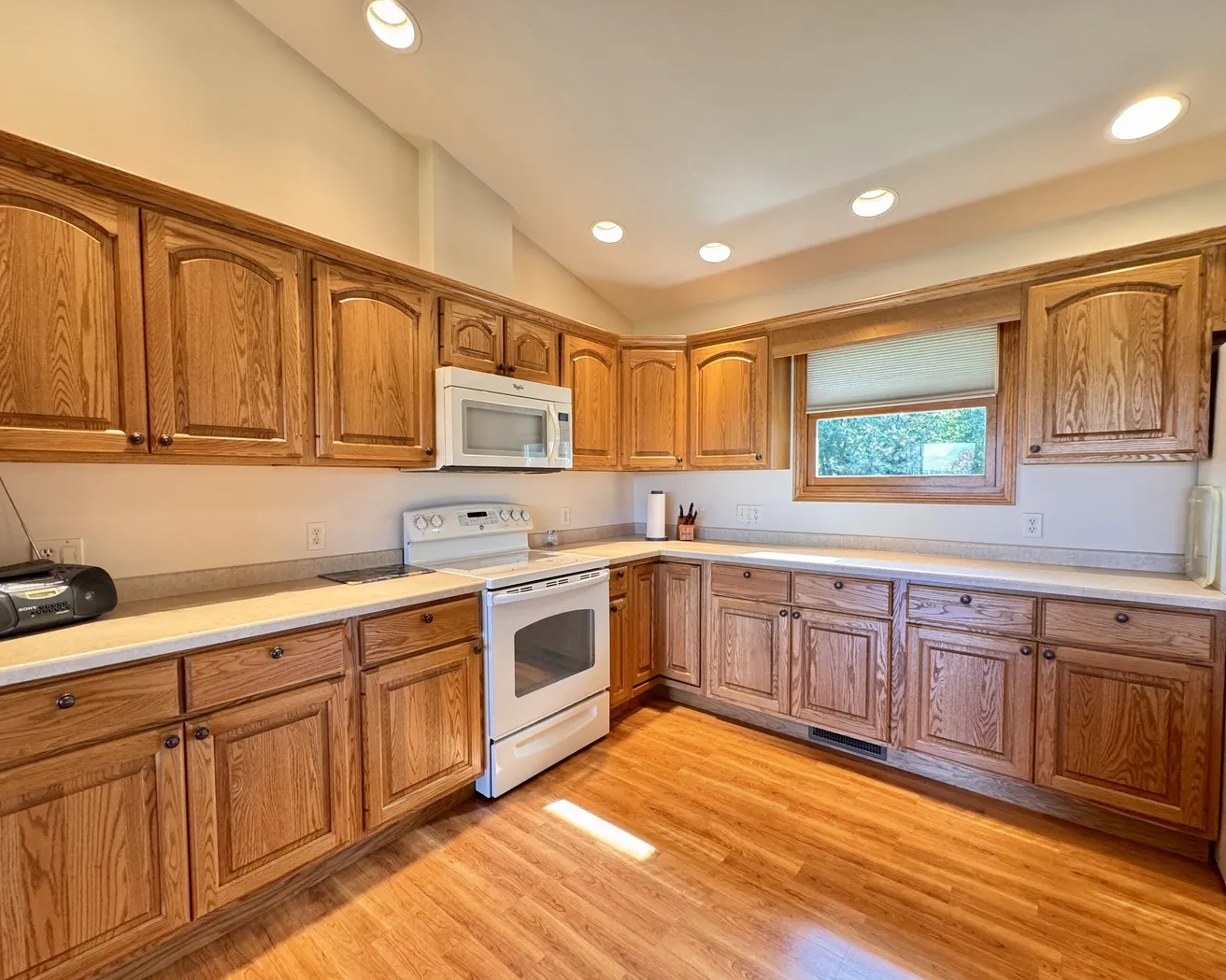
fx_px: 544
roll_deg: -0.5
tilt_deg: -2.2
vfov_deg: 84.0
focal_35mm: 15
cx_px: 578
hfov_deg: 96.7
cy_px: 504
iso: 320
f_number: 2.2
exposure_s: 1/60
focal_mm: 2.22
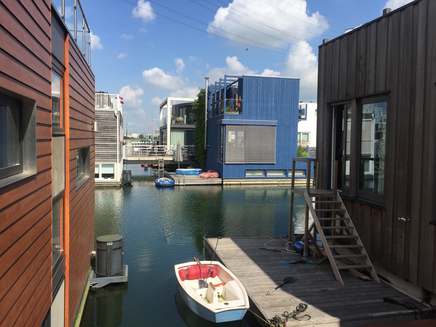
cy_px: 164
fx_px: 365
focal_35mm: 29
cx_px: 218
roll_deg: -2.3
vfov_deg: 48.2
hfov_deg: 61.7
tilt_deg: -2.3
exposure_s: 1/2083
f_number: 2.2
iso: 32
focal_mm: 4.15
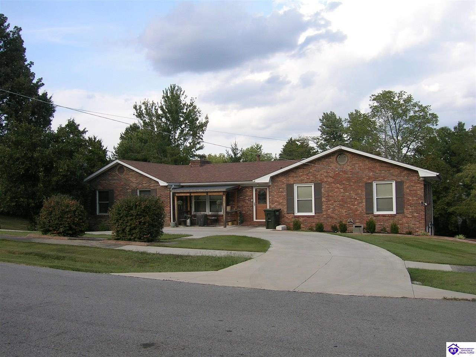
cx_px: 238
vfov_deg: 40.7
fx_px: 481
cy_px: 178
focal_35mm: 35
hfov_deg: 52.6
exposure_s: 1/154
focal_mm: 5.4
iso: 50
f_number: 4.8
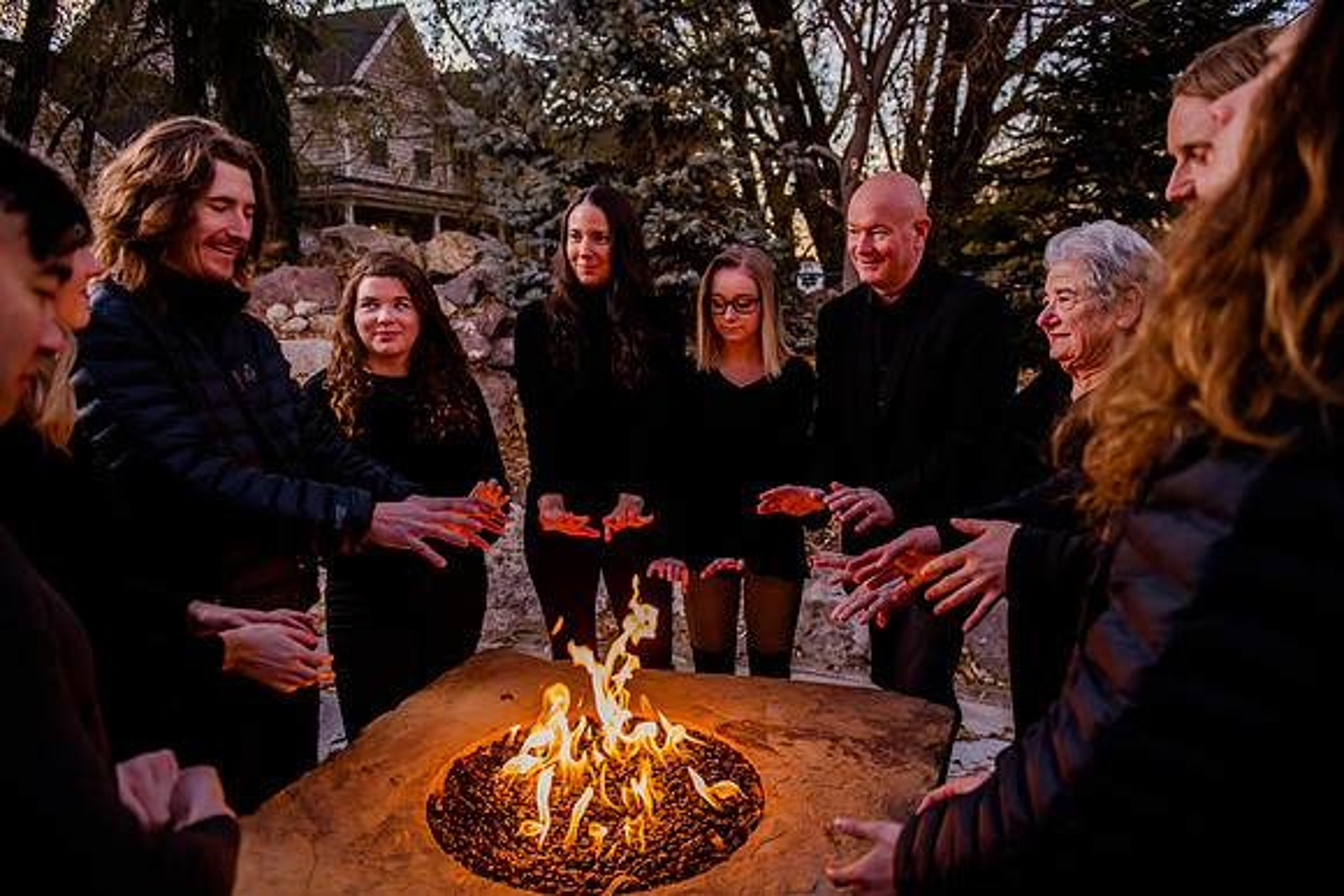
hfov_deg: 73.7
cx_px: 672
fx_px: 896
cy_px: 448
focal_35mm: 24
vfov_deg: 53.2
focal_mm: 24
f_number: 3.2
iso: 1600
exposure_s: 1/250
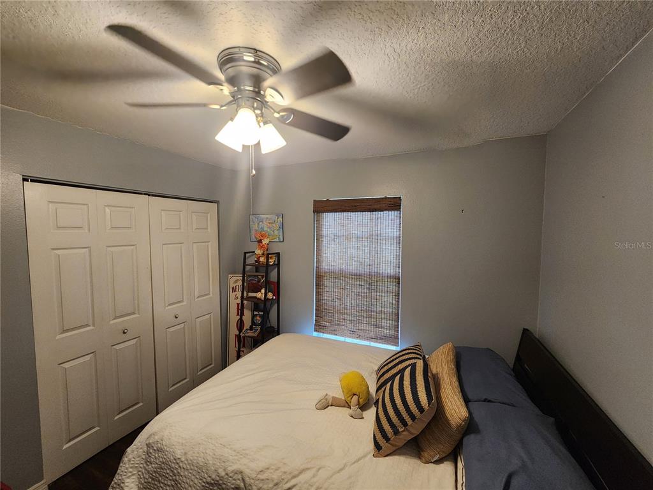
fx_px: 245
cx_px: 326
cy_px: 245
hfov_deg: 106.2
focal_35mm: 13
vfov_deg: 89.9
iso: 320
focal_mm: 2.2
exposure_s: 1/60
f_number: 2.2
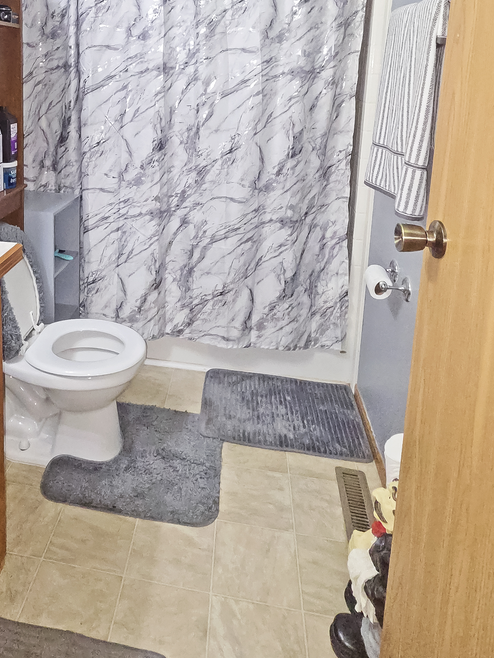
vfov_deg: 62.3
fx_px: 495
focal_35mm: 26
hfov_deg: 51.4
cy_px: 142
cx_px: 142
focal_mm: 2.2
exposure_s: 1/40
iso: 320
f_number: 2.2
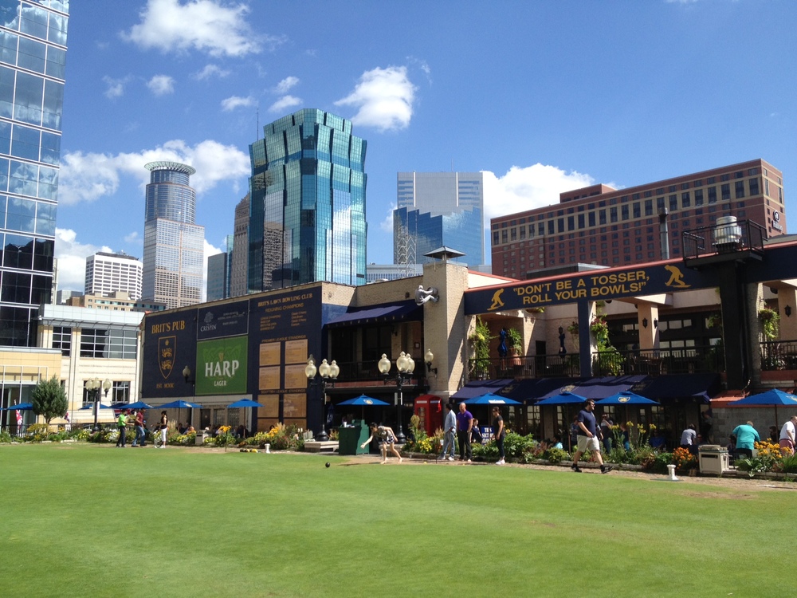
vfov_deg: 40.7
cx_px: 398
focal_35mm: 35
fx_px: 806
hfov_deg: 52.6
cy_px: 299
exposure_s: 1/1453
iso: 64
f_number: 2.4
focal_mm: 4.28
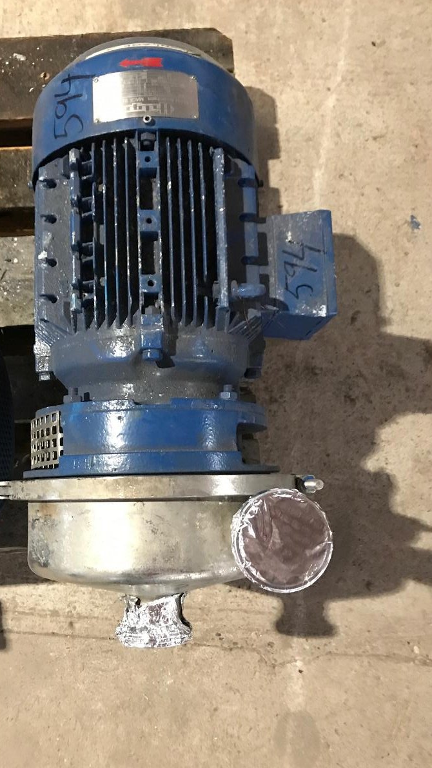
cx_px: 165
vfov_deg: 62.6
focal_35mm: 31
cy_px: 384
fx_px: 631
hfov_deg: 37.6
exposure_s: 1/5
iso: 100
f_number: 1.8
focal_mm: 3.99
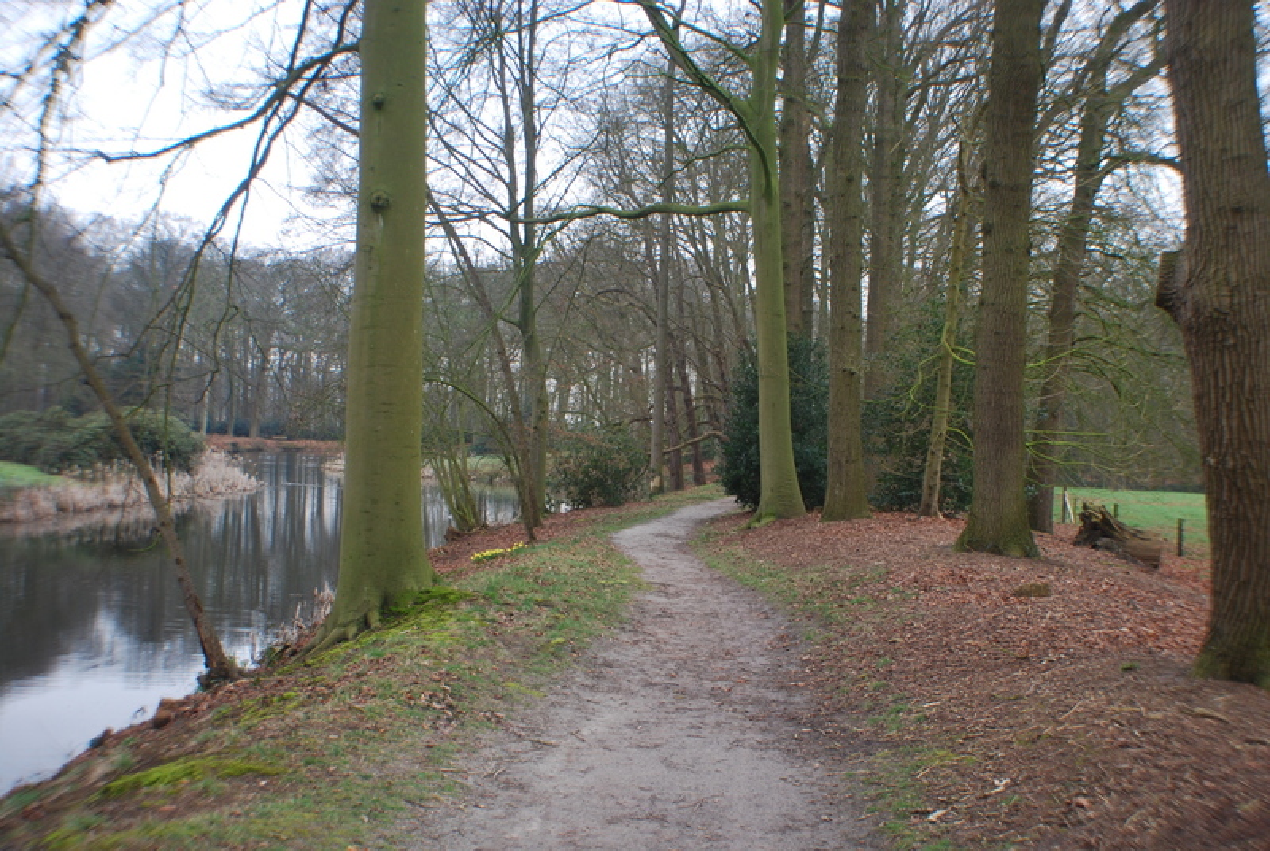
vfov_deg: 28.2
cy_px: 426
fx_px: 1696
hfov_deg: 41.1
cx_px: 635
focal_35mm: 48
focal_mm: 32
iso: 200
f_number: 4.5
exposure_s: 1/60
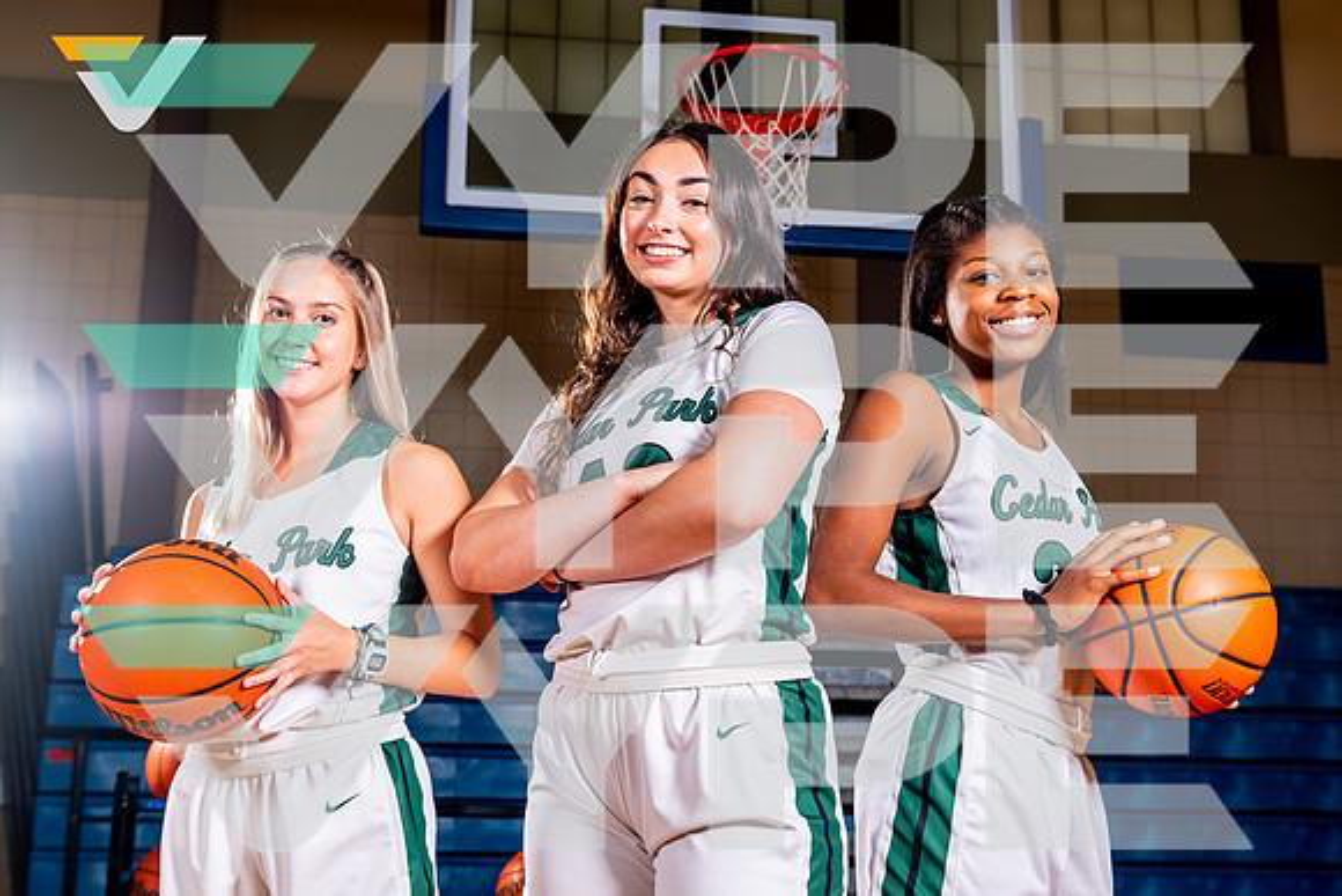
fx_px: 1641
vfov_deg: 30.5
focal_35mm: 44
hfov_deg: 44.5
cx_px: 671
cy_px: 448
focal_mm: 44
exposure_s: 1/125
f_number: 5.6
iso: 100
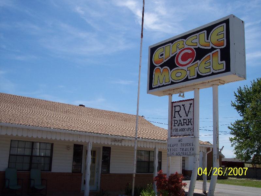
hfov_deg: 49.0
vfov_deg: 37.7
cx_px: 130
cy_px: 98
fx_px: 287
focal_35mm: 38
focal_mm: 8
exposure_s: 1/1000
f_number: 4.8
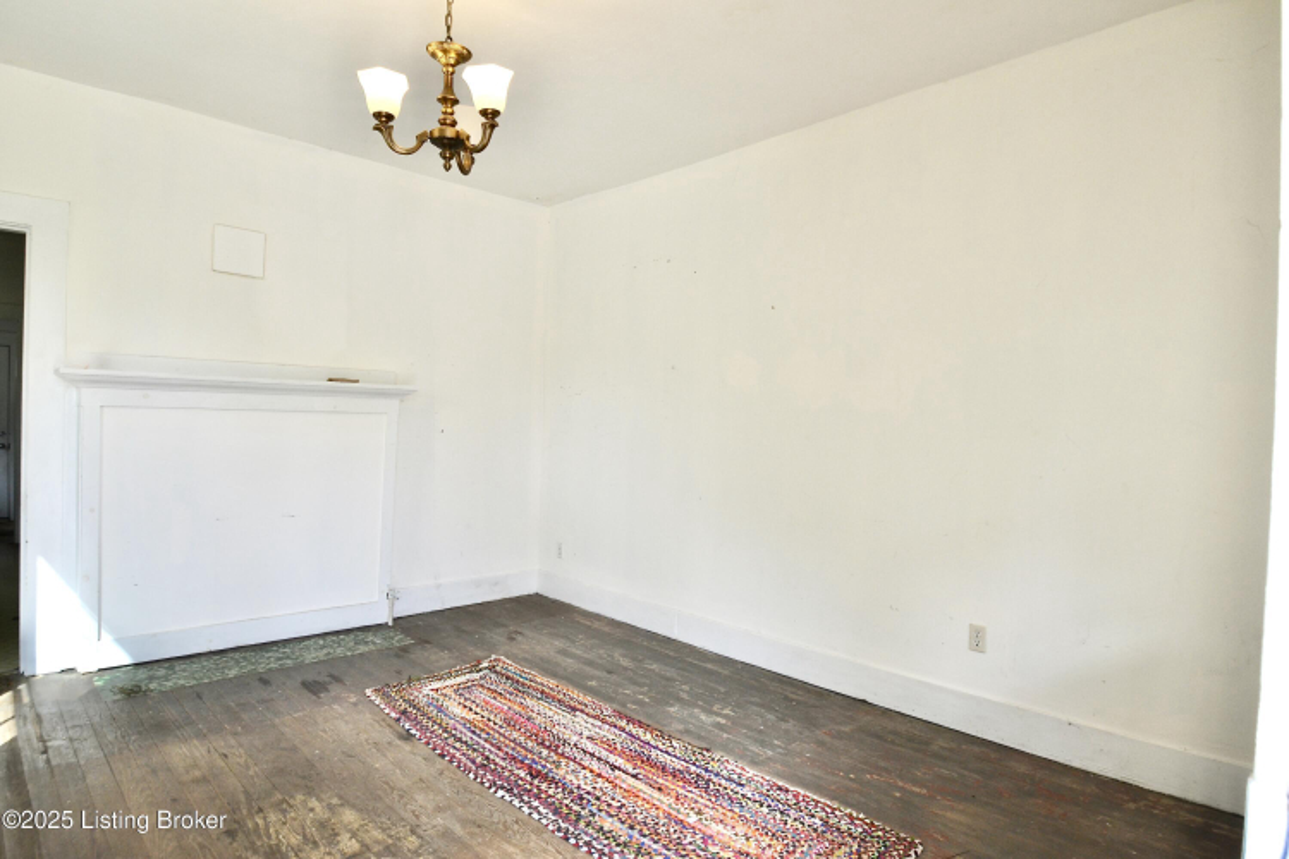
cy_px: 430
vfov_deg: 63.2
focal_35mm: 20
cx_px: 644
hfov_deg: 85.4
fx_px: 698
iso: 400
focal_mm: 13
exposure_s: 1/125
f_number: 5.6
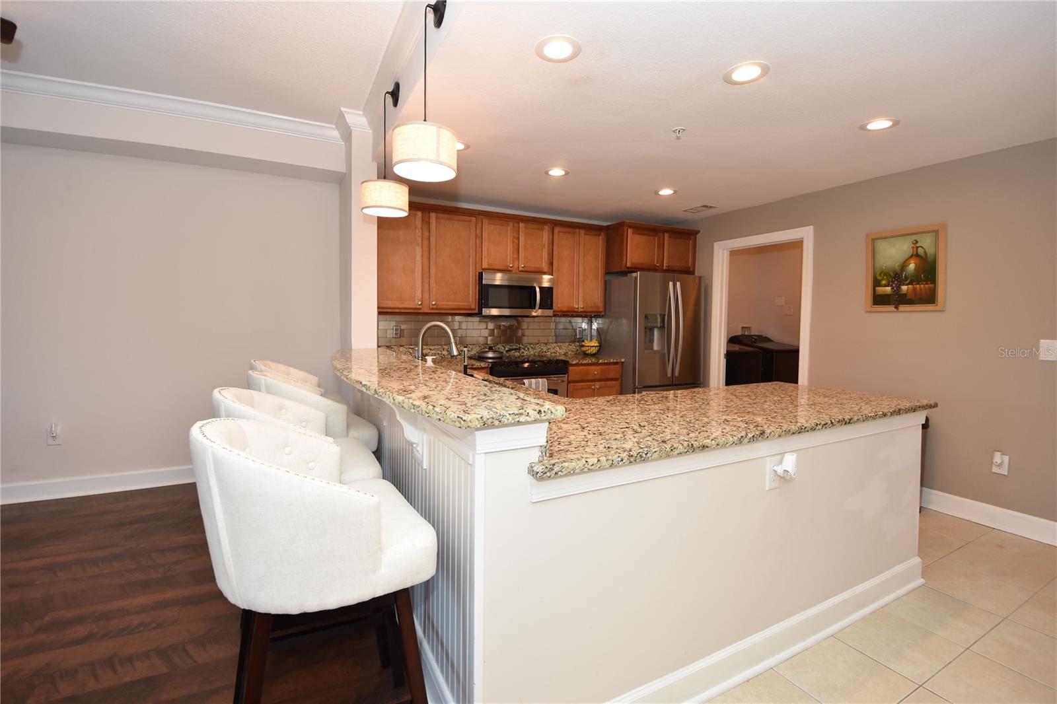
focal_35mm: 15
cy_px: 352
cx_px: 528
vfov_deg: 77.3
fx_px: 440
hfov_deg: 100.4
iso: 360
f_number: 4
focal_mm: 10
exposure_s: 1/60
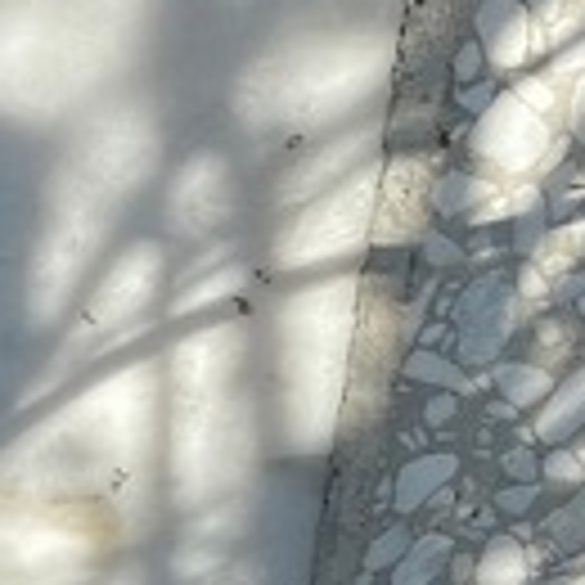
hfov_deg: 11.7
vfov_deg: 12.1
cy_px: 738
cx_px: -364
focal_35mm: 141
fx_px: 2696
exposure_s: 1/1464
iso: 32
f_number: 1.8
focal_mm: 4.25
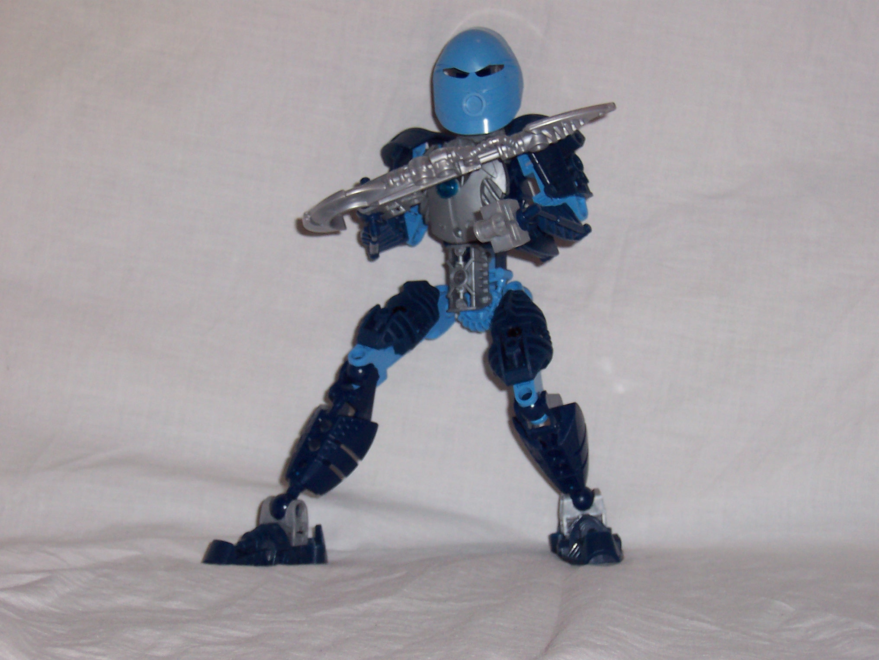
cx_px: 440
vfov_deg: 15.1
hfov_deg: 20.0
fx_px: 2489
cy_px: 330
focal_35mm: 98
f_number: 4
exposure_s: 1/90
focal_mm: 15.2
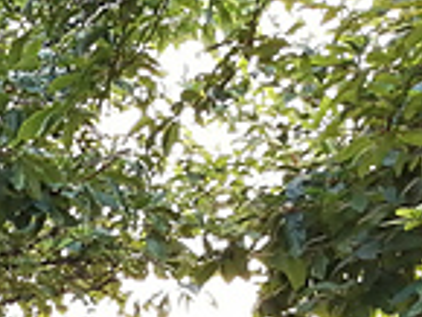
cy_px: 628
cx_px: -434
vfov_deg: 11.6
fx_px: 1403
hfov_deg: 14.2
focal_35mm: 115
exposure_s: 1/120
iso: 64
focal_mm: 3.46
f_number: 1.8
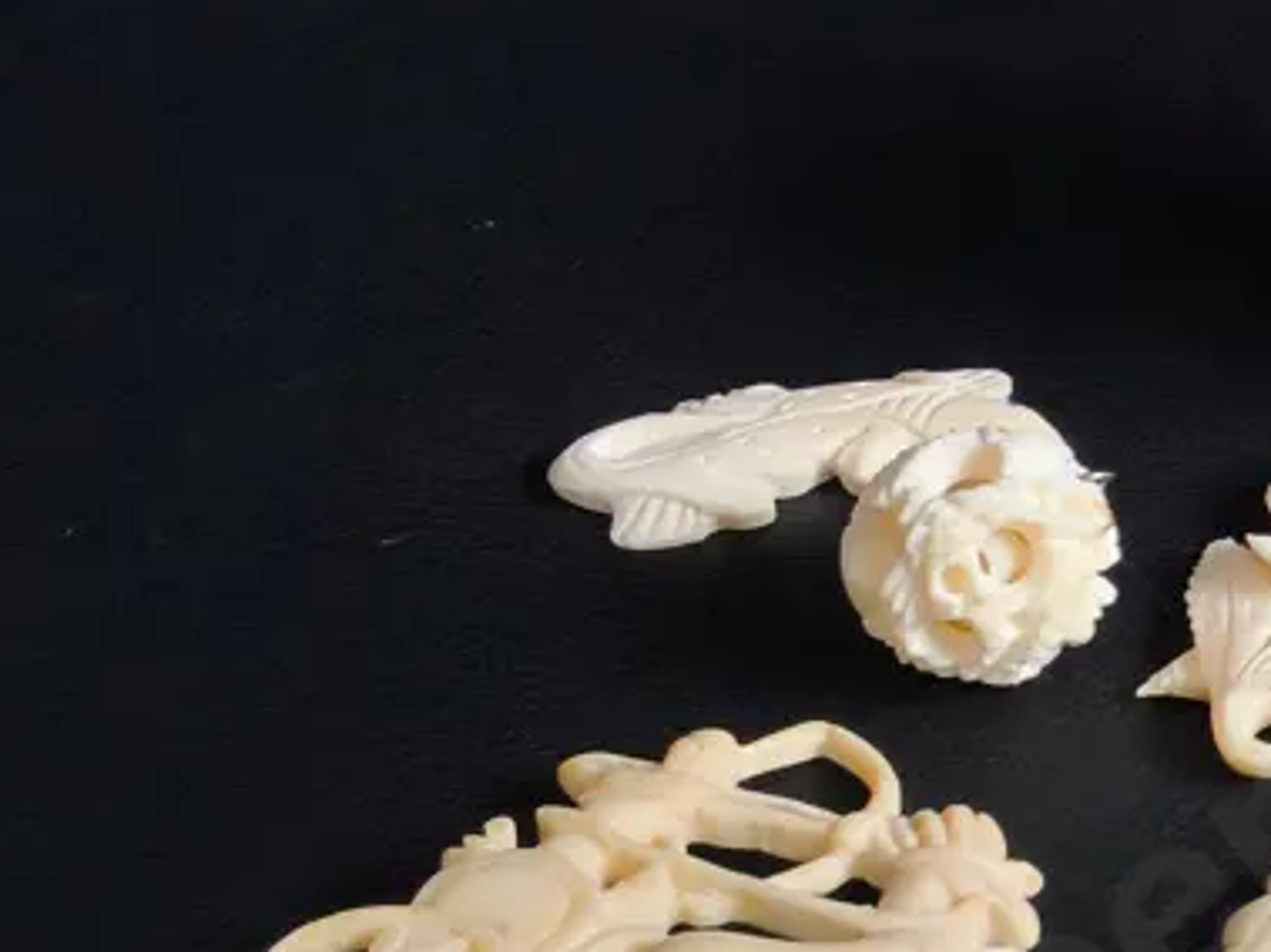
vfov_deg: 20.1
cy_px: 553
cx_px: 1657
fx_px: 2680
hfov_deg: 23.5
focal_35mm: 73
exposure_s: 1/100
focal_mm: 2.87
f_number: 2
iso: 100
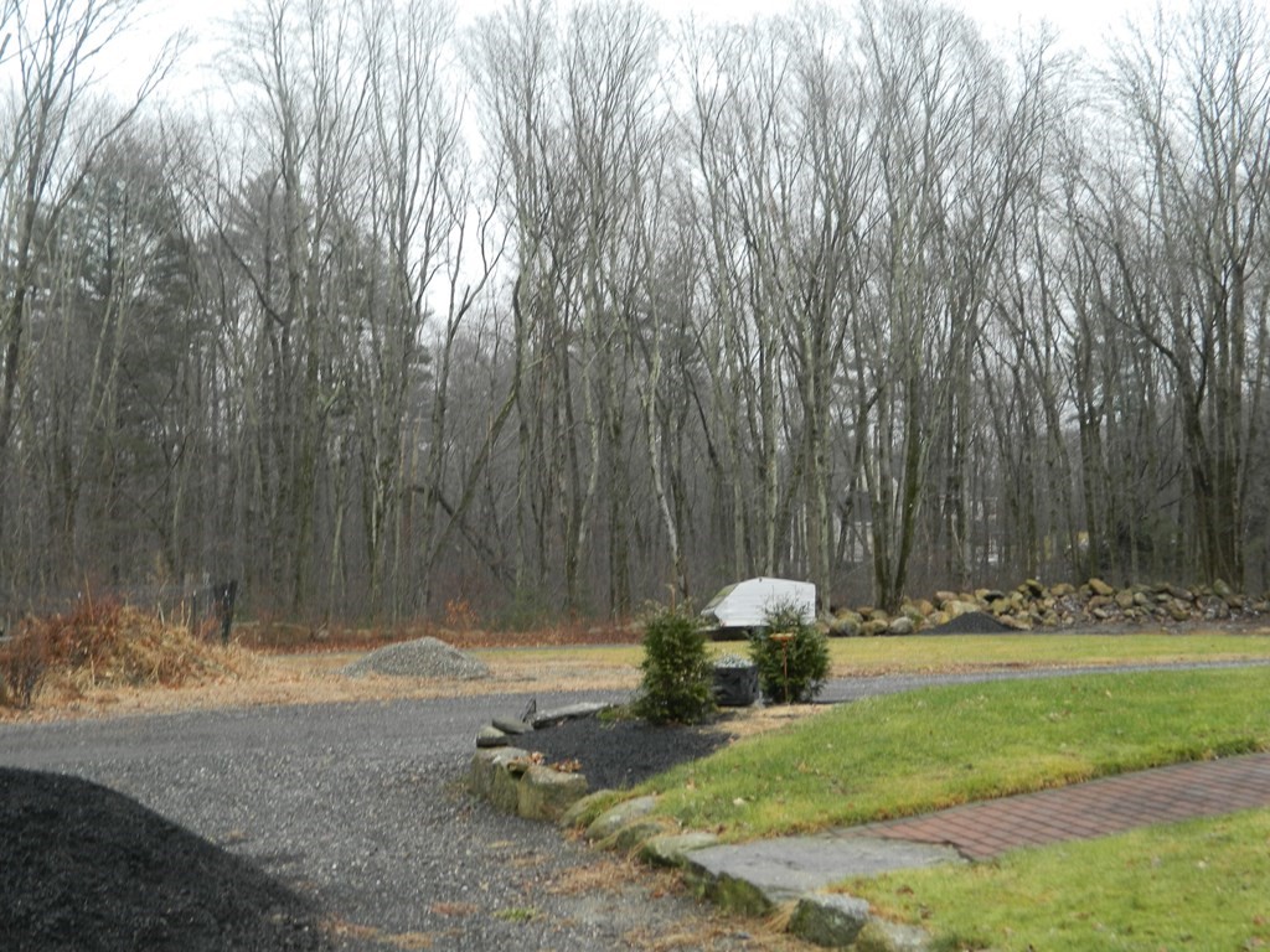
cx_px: 635
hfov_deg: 40.4
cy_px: 476
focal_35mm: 47
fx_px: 1724
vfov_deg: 30.9
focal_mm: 8.4
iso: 80
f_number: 3.6
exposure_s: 1/60
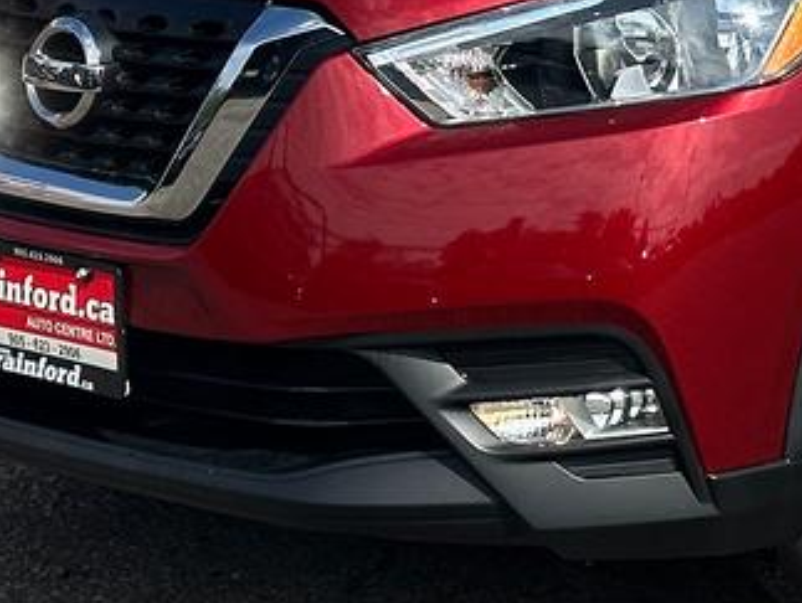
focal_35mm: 190
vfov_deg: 7.7
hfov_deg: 10.1
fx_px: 4407
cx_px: 1102
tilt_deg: -3.1
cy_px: -367
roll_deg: +1.0
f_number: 1.78
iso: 64
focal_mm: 6.86
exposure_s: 1/6211
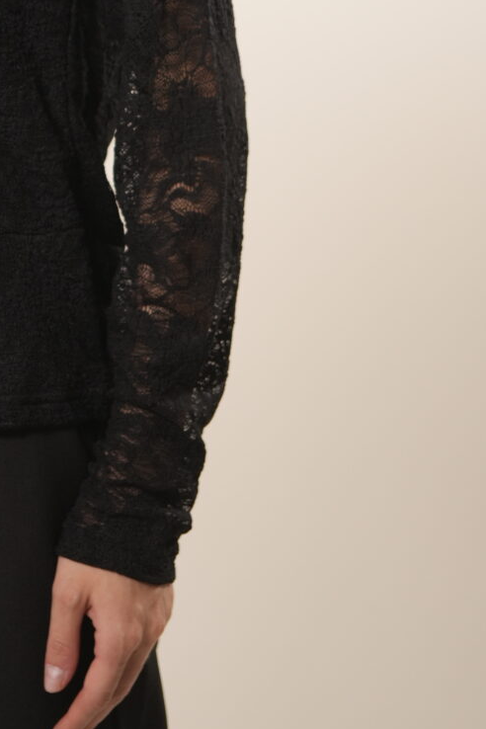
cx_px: -97
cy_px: -100
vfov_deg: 16.2
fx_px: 2470
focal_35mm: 122
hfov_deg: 11.0
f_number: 3.2
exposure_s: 1/100
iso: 640
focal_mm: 50
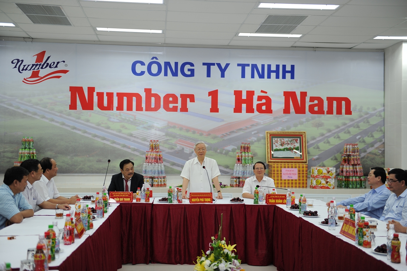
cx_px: 204
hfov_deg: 43.6
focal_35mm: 45
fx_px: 508
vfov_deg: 29.8
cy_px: 136
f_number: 2.8
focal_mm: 45
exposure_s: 1/80
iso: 200
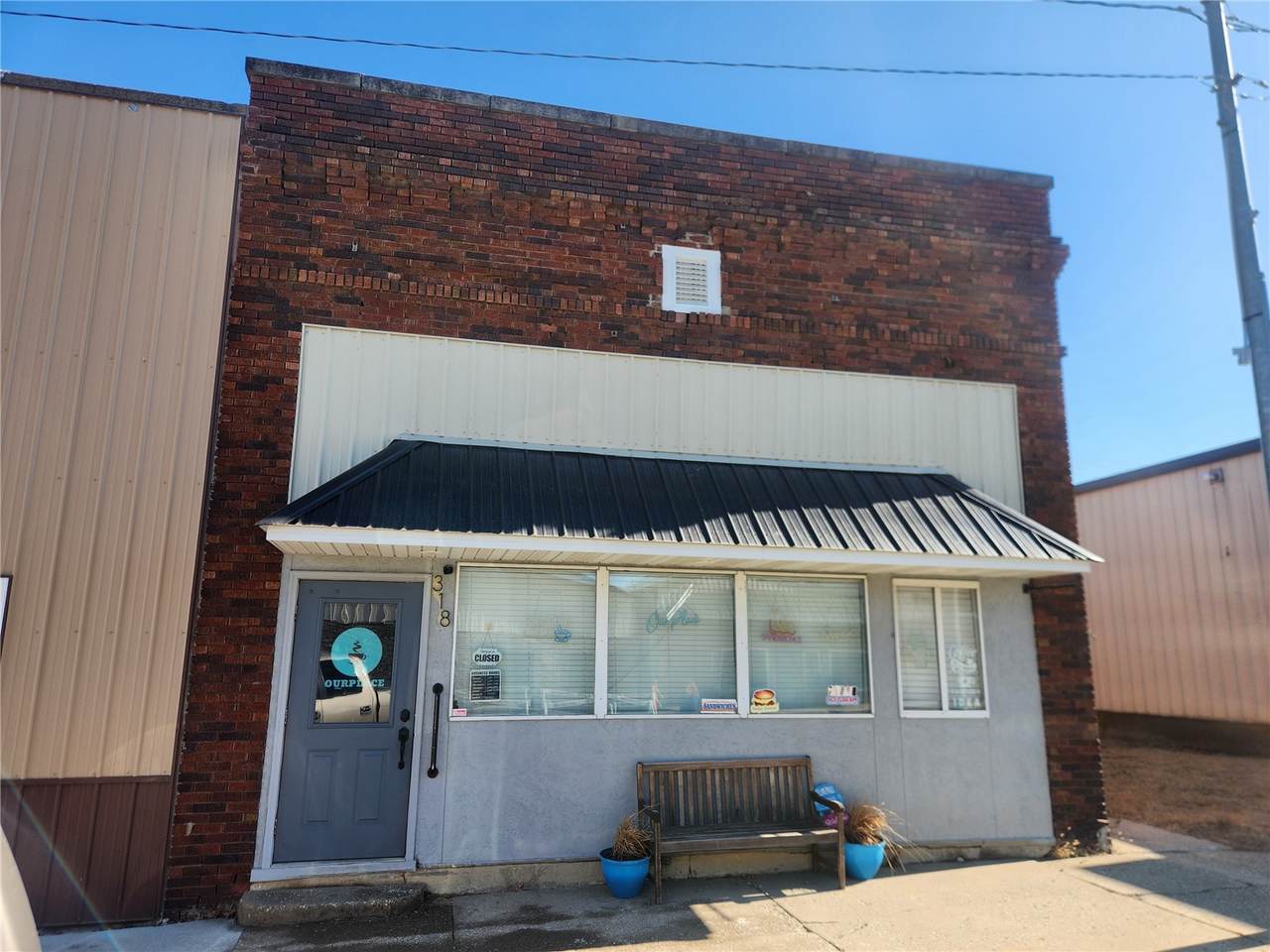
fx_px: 844
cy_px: 476
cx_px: 635
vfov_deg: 58.9
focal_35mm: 23
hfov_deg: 73.9
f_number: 1.8
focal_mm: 5.4
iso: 20
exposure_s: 1/834
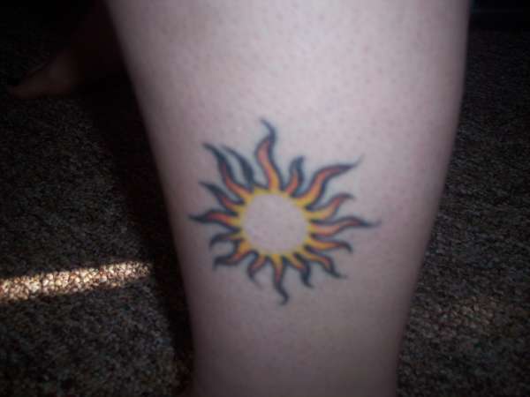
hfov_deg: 47.9
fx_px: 597
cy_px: 198
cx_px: 265
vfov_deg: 36.8
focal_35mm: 39
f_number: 2.8
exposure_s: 1/60
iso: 100
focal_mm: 8
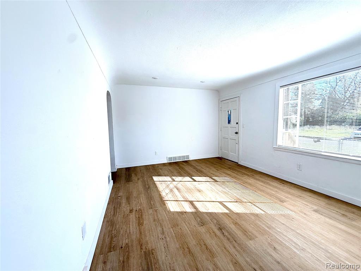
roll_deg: -0.6
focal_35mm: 14
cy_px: 136
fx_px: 146
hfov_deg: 102.1
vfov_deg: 85.7
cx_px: 180
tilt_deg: -2.8
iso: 64
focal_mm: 2.22
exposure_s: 1/400
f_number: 2.2
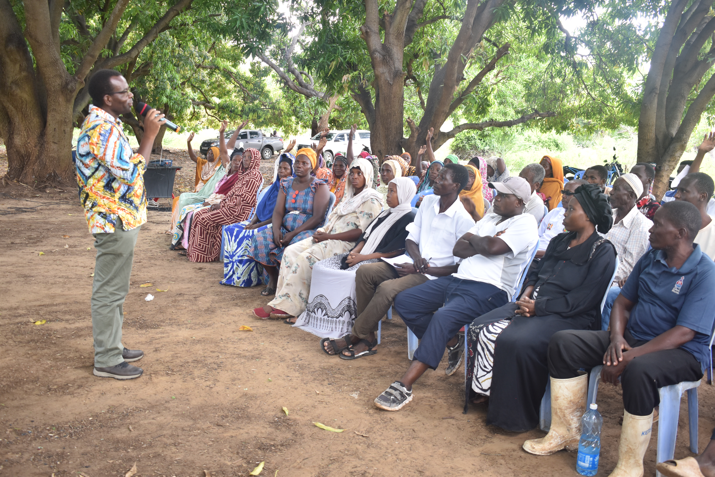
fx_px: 715
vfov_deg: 36.9
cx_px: 358
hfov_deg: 53.1
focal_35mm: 36
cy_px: 238
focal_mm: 24
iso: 320
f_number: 3.8
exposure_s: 1/40
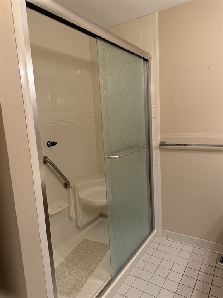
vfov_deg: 71.6
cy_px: 149
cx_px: 112
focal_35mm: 24
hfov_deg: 56.8
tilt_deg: -8.7
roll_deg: +3.2
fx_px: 206
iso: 125
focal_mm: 6.76
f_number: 1.78
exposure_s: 1/60
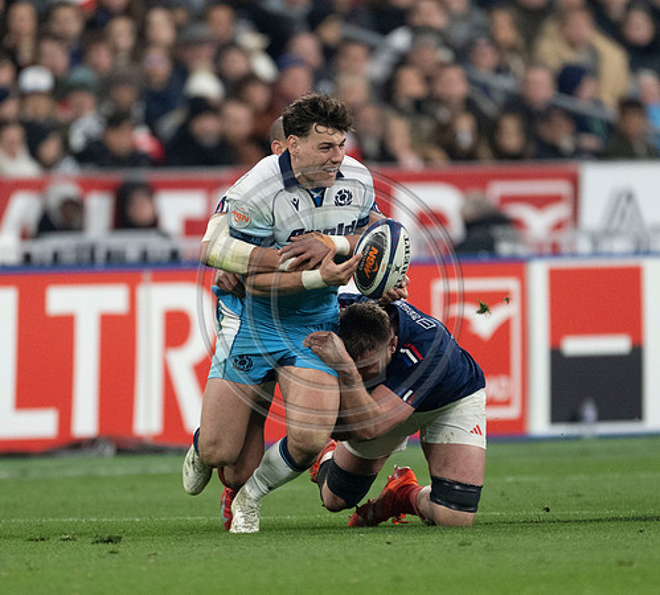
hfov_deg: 1.7
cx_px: 370
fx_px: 21674
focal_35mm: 1055
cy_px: 331
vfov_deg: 1.6
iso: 3200
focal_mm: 560
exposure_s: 1/1600
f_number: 4
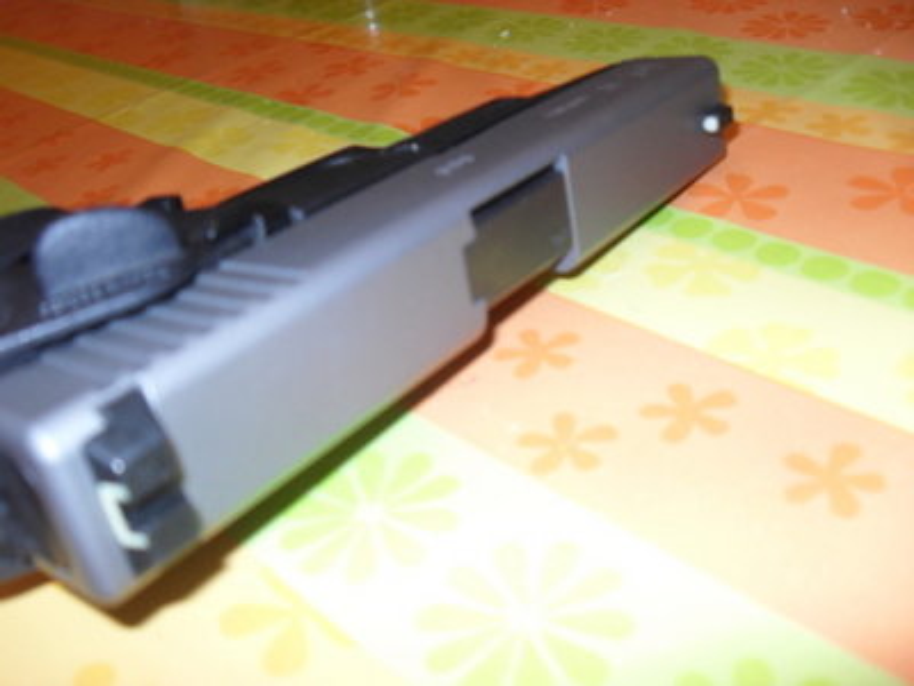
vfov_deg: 40.7
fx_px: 924
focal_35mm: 35
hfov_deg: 52.6
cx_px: 457
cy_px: 343
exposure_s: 1/45
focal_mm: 6.2
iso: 200
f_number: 2.8
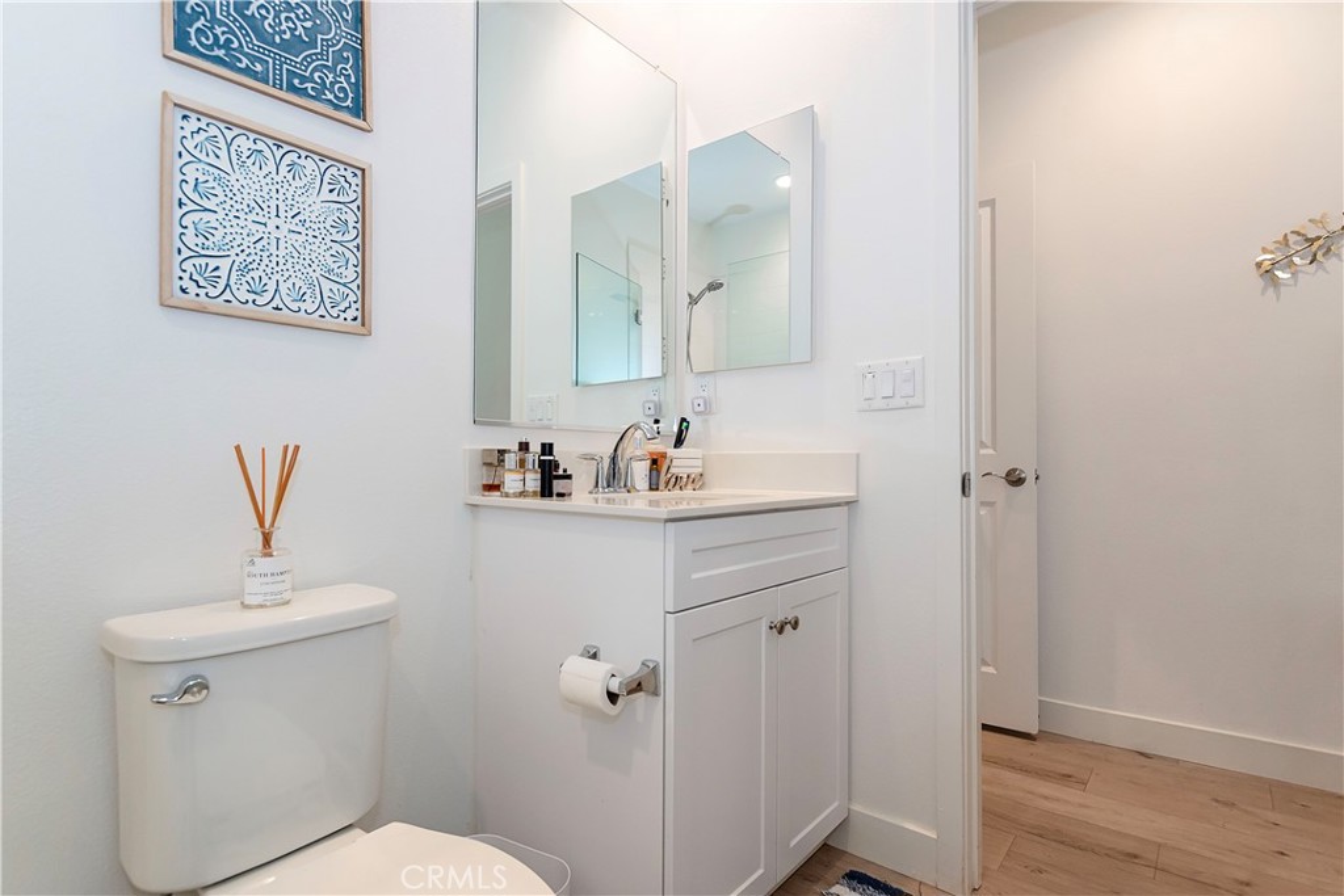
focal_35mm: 17
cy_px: 448
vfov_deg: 70.5
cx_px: 672
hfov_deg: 93.3
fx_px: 635
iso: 400
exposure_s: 1/125
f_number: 5
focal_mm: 11.5
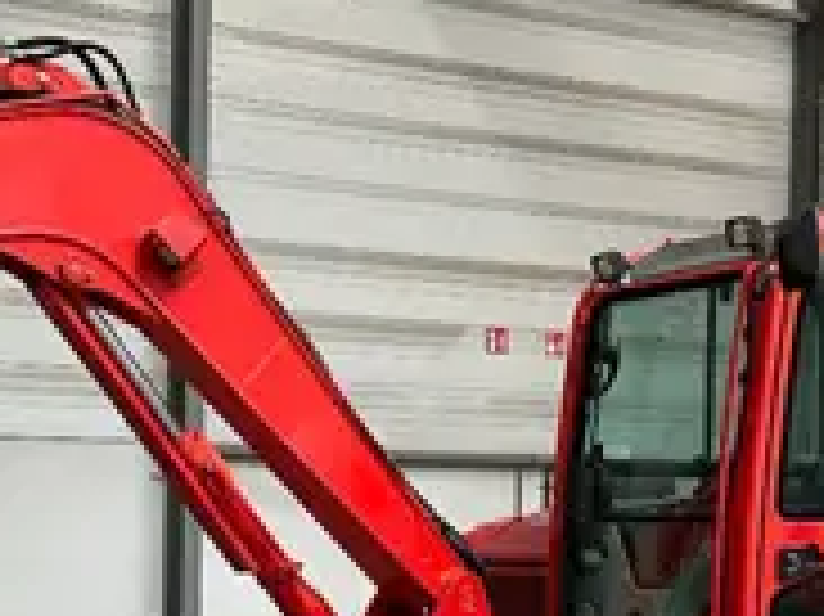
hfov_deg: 25.3
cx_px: 171
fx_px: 1808
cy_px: 594
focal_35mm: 76
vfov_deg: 18.9
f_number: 1.8
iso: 64
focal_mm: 3
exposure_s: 1/69
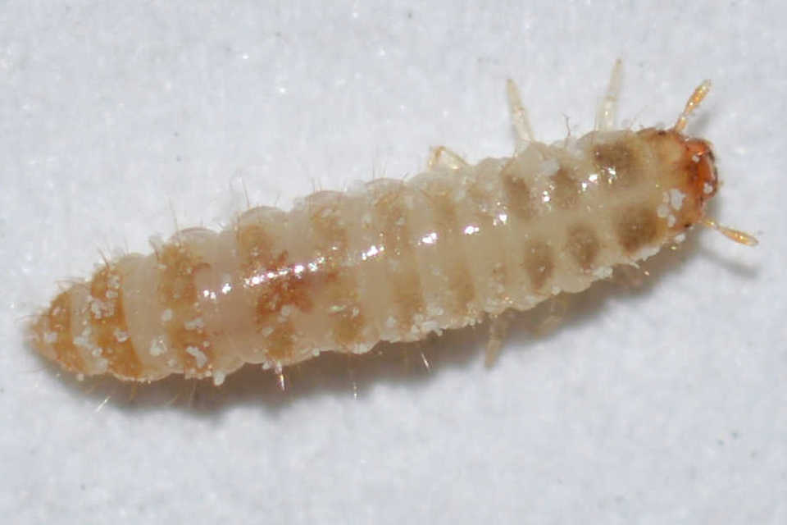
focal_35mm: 150
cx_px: 394
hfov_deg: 13.7
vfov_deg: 9.1
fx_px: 3279
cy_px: 262
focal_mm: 100
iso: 100
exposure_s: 1/200
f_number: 20
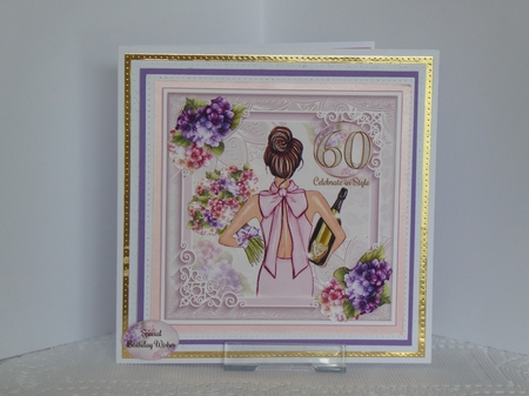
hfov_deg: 16.8
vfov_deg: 12.7
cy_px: 198
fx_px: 1787
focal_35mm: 117
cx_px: 264
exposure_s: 1/60
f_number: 5.1
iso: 320
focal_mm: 19
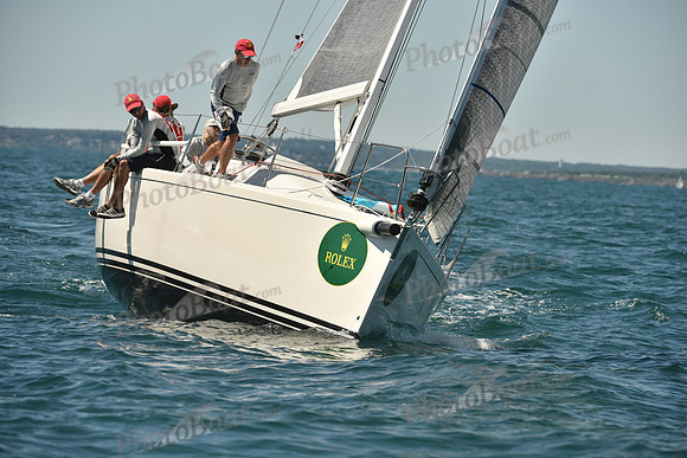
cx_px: 344
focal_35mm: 250
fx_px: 4772
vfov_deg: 5.5
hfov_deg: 8.2
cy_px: 229
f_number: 7.1
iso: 250
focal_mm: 250
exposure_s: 1/1250
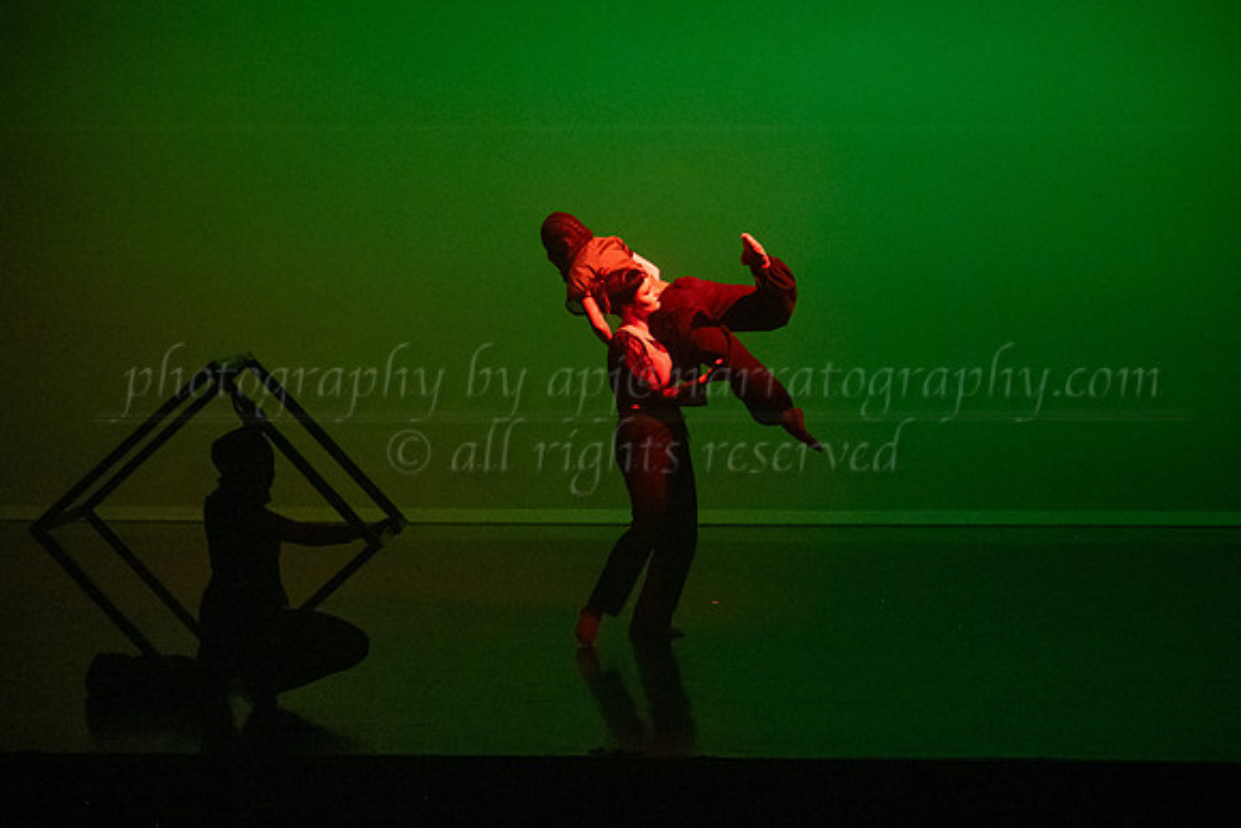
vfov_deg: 14.3
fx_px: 3294
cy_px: 423
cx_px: 617
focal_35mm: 96
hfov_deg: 21.3
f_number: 3.2
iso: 4000
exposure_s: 1/320
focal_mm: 75
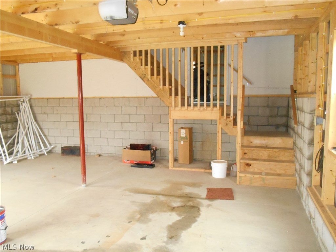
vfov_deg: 45.4
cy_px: 126
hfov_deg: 58.4
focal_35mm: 31
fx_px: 301
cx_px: 168
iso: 900
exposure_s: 1/25
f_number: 3.6
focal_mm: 5.5
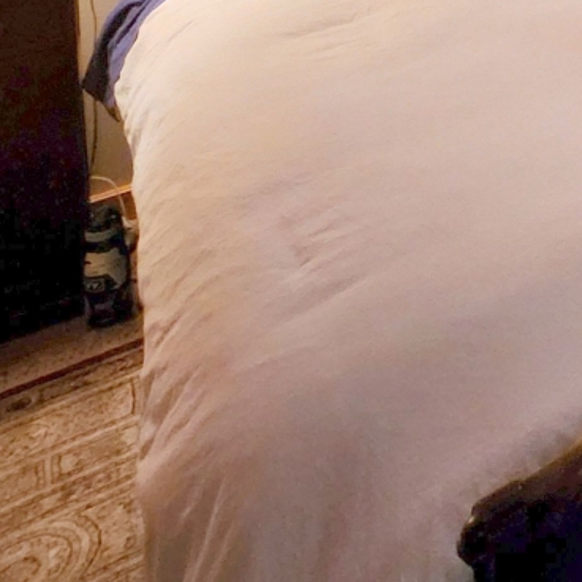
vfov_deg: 24.0
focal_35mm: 50
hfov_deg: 24.5
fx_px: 951
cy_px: -361
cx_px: 920
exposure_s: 1/30
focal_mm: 1.7
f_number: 2.2
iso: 640
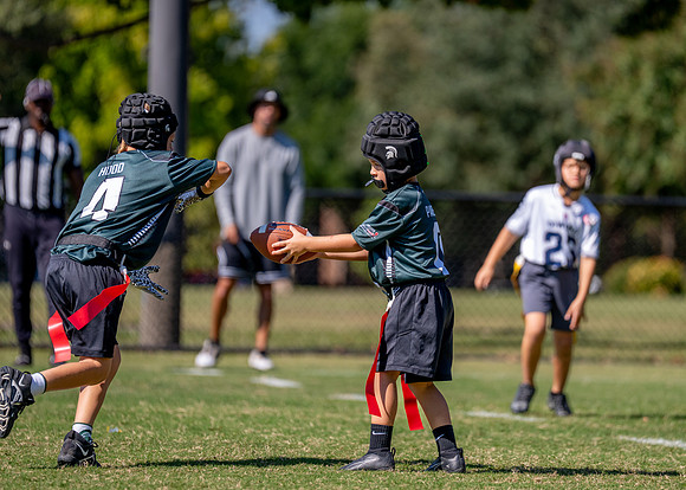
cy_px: 210
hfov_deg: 8.3
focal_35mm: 242
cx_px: 421
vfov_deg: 6.0
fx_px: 4706
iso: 200
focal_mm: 200
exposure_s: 1/3200
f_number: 2.8
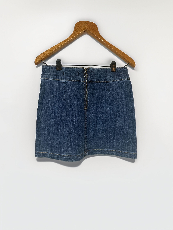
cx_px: 86
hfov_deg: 56.8
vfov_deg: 71.6
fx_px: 160
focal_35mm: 24
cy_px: 115
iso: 64
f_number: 1.78
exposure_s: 1/167
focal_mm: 6.86
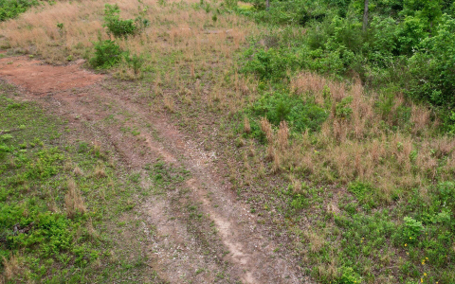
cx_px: 317
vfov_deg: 35.2
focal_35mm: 35
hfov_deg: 53.8
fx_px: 434
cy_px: 58
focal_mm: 8.38
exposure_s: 1/250
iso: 100
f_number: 2.8
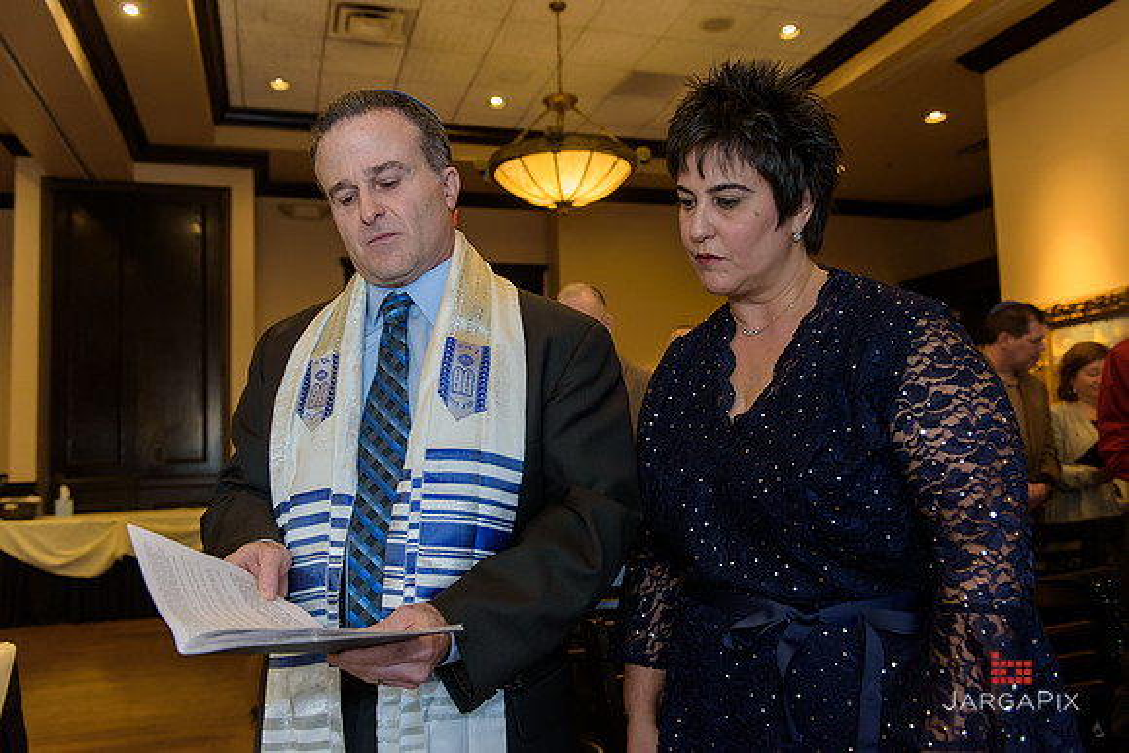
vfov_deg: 45.0
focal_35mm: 29
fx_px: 910
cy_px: 376
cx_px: 564
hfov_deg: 63.6
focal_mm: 29
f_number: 3.2
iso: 1250
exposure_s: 1/125
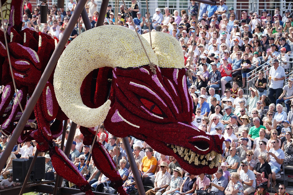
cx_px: 146
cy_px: 98
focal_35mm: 144
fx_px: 1172
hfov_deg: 14.3
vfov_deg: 9.5
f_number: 4
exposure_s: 1/1600
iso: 500
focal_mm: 144
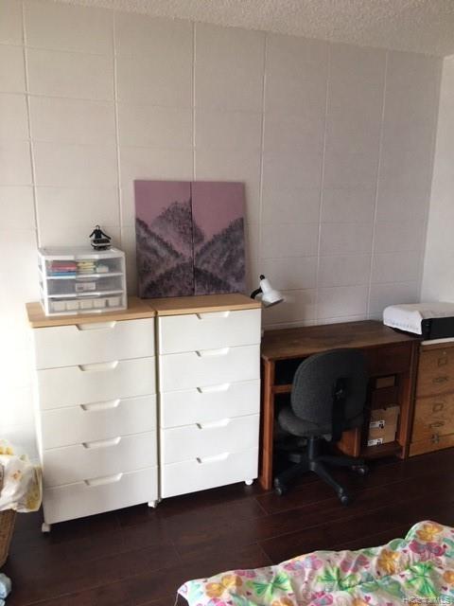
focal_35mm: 29
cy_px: 303
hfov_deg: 48.2
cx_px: 227
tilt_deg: -11.6
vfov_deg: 61.7
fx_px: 507
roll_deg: -0.5
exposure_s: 1/15
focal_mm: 4.15
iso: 40
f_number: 2.2
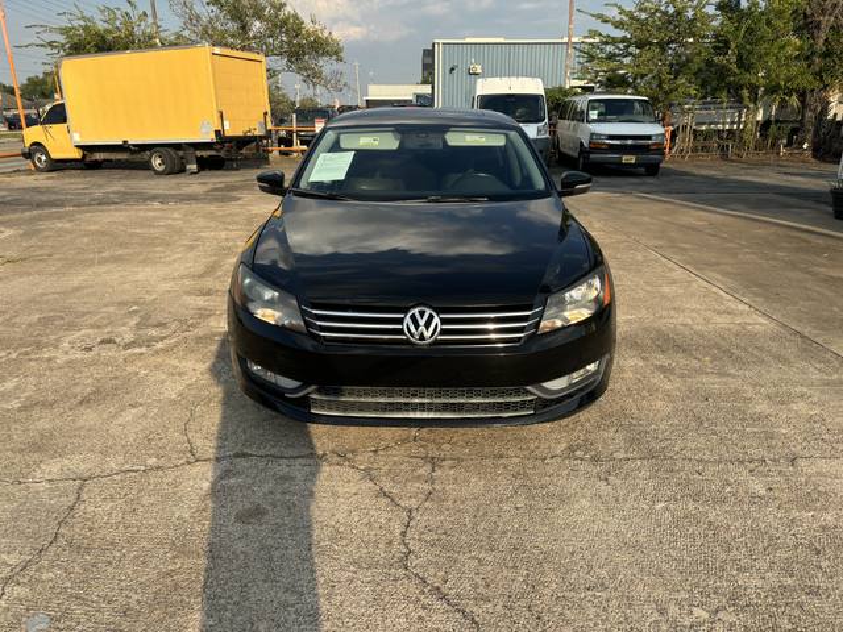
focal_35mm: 26
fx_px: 633
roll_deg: +0.9
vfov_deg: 53.1
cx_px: 422
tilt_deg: -15.9
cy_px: 316
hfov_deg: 67.3
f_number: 1.6
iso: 50
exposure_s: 1/1616
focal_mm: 5.96
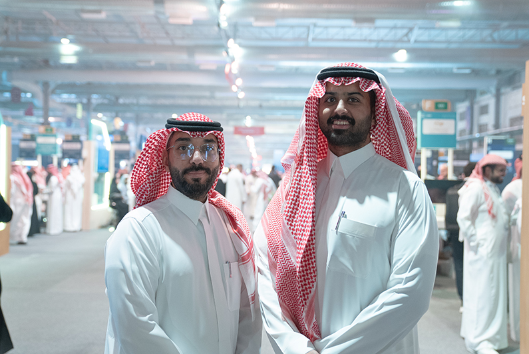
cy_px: 177
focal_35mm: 36
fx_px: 529
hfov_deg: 53.1
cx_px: 264
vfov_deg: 36.9
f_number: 2.8
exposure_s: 1/125
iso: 3200
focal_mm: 36
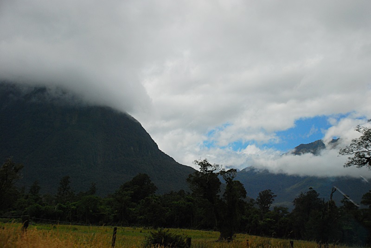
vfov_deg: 28.2
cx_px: 186
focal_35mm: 48
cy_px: 124
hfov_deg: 41.1
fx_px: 495
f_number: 5.6
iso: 400
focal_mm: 32
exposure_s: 1/640
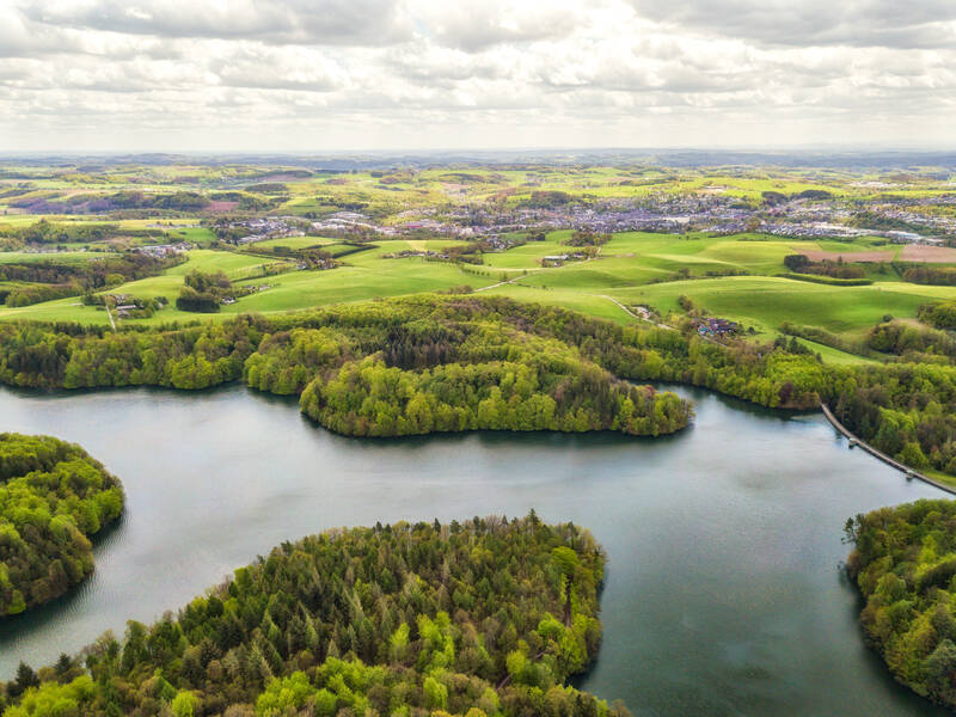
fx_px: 718
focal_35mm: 26
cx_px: 478
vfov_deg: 53.1
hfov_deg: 67.3
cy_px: 358
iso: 100
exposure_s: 1/1000
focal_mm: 4.7
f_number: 2.2
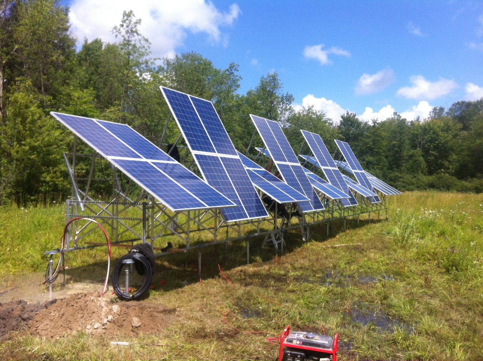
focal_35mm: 35
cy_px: 180
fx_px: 488
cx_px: 242
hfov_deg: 52.7
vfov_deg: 40.6
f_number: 2.8
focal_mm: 3.85
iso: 80
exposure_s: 1/1207
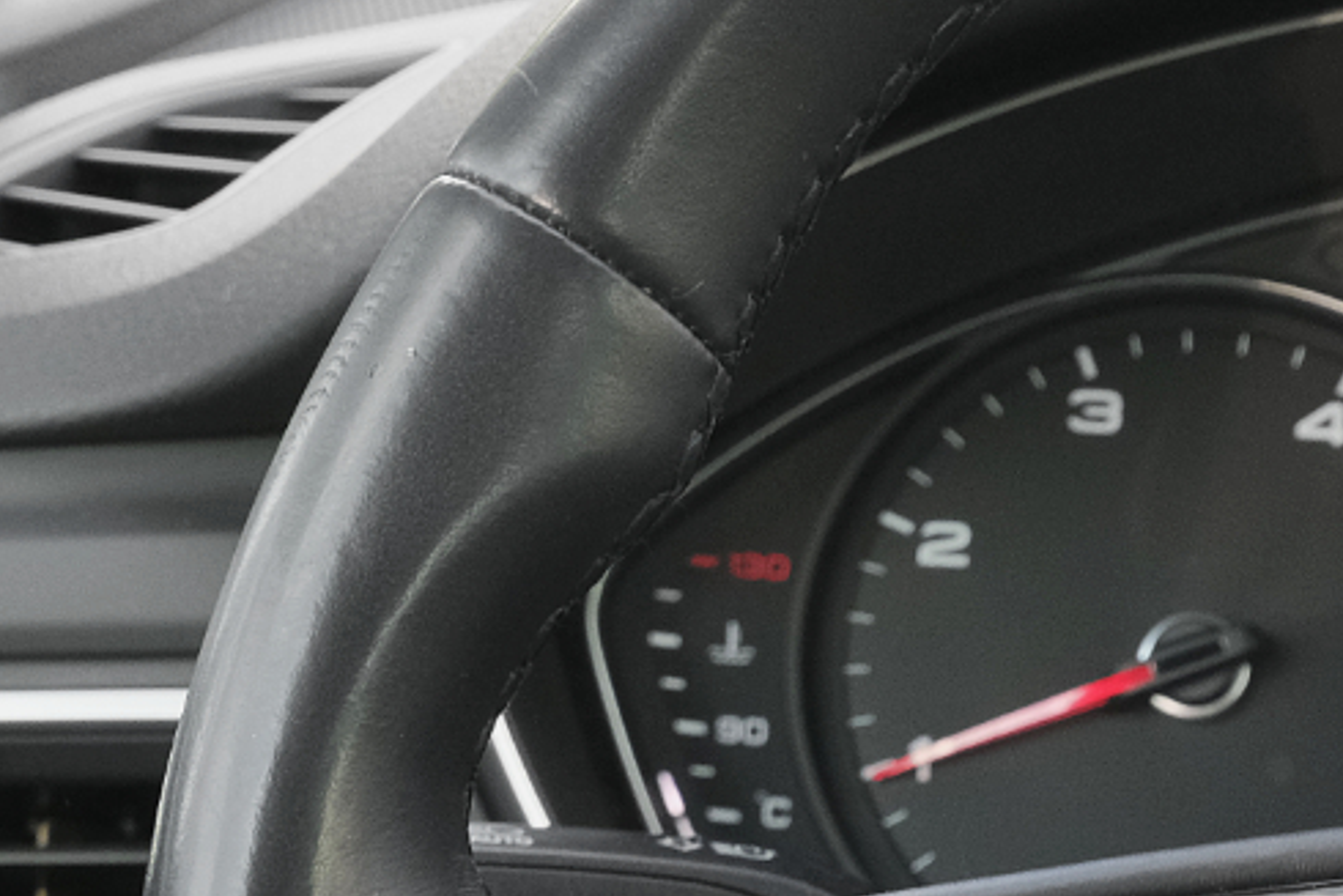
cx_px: 1919
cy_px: 1233
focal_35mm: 208
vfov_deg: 6.5
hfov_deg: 9.6
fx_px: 7761
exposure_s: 1/125
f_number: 8
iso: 2000
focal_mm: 45
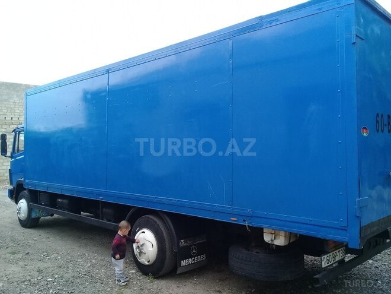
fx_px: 350
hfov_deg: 58.4
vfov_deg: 45.4
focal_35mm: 31
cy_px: 147
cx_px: 196
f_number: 2.2
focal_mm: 3.3
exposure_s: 1/140
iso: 50
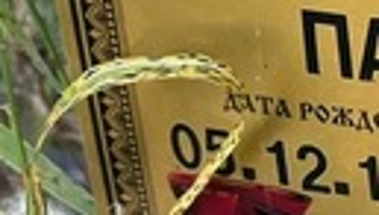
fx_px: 1761
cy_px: -47
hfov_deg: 11.3
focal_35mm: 175
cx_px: 702
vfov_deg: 6.9
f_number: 1.5
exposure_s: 1/292
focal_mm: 5.7
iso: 40
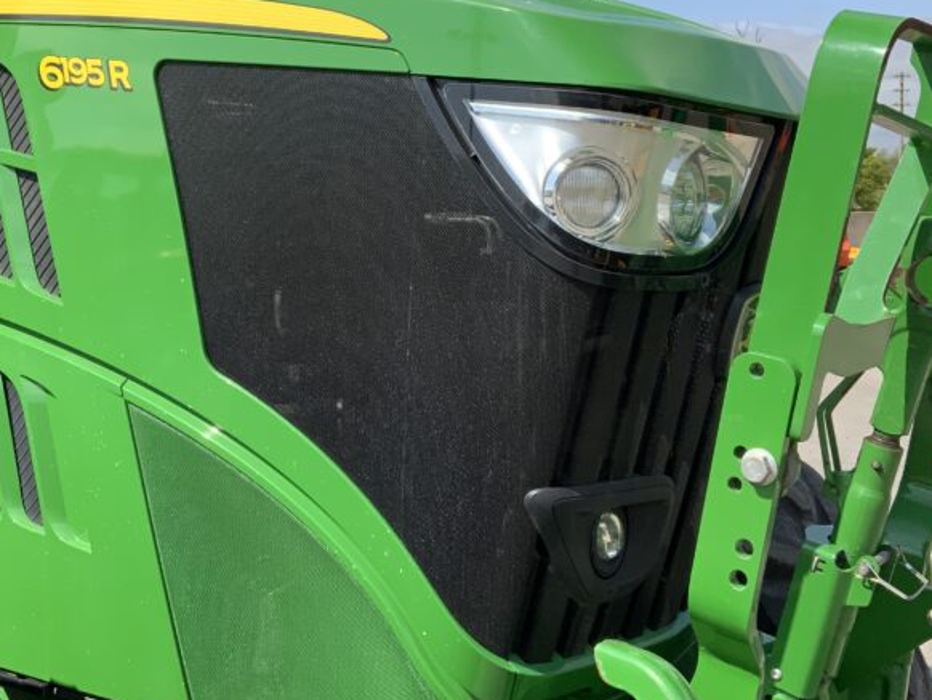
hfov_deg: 37.3
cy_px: 259
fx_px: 1374
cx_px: 359
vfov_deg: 28.5
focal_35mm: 51
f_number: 1.8
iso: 16
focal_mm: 3
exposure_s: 1/1626
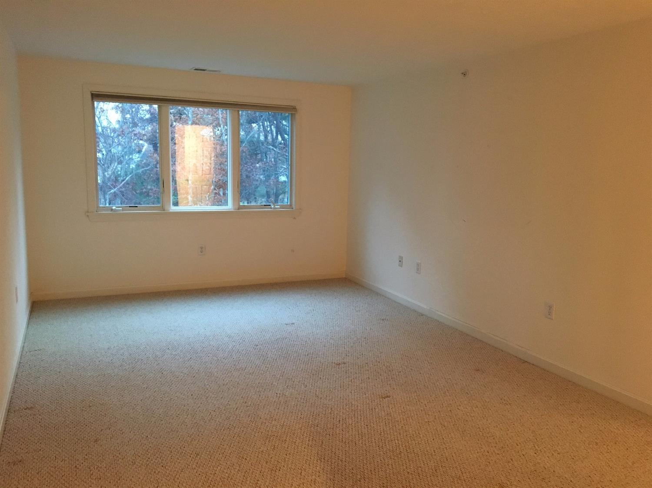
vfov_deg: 48.2
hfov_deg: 61.7
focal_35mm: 29
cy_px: 244
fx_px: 546
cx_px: 326
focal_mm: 4.15
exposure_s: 1/15
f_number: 2.2
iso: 250
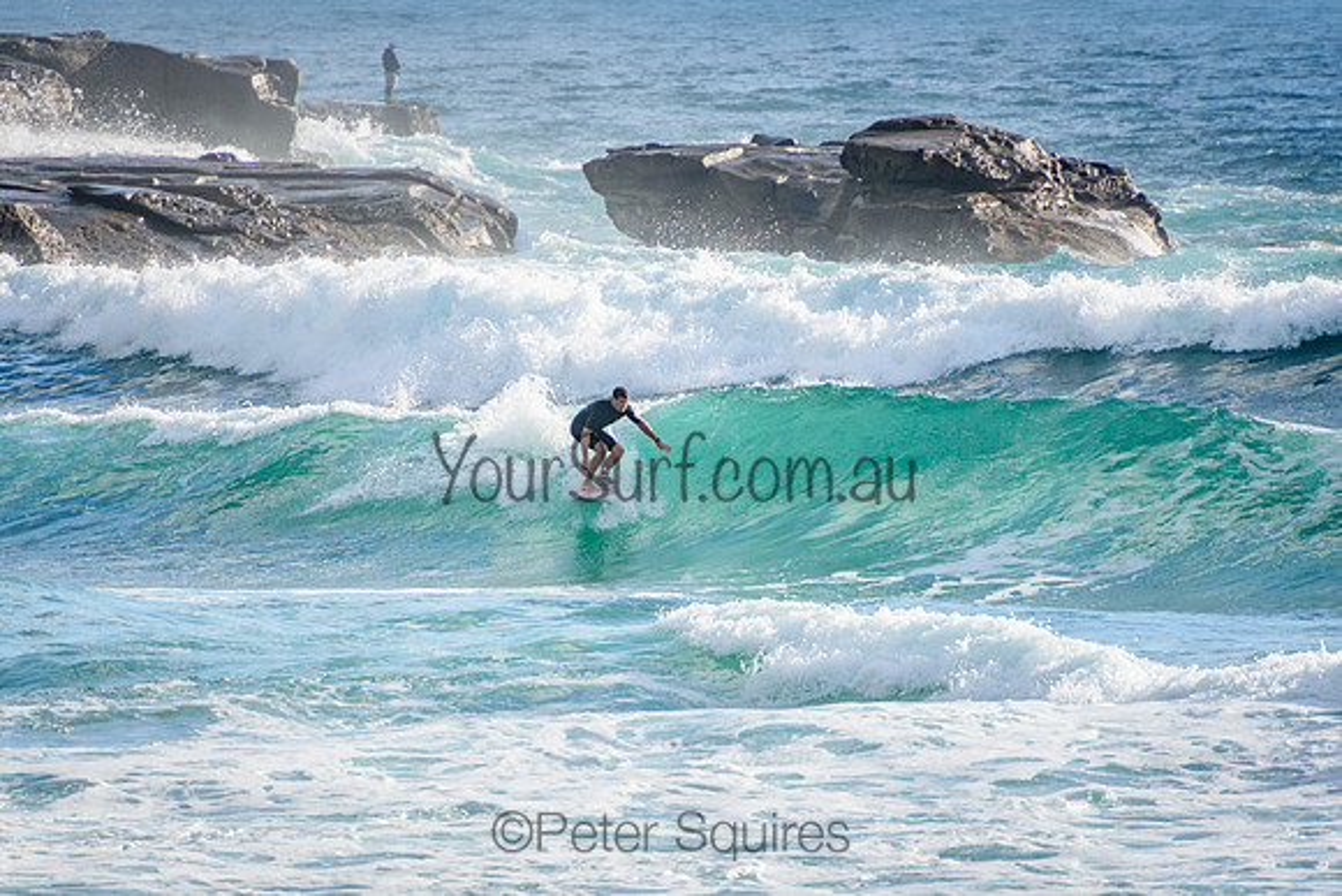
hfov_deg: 3.4
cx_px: 671
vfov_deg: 2.3
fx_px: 22763
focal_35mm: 611
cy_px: 448
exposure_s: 1/2000
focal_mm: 400
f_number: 5.6
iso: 360
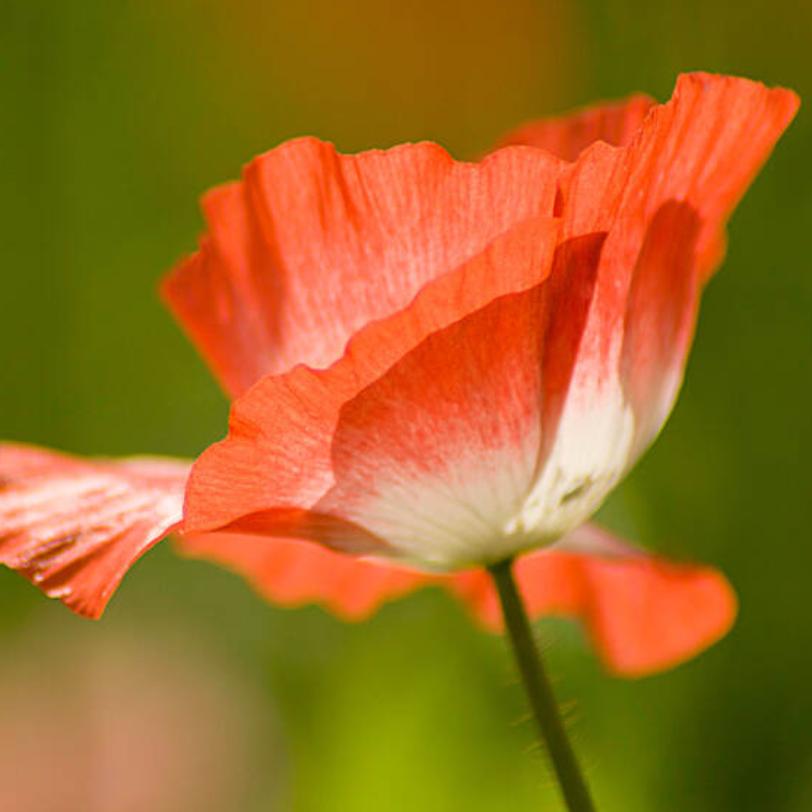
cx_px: 305
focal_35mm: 496
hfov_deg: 3.5
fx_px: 13161
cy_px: 466
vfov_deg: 3.5
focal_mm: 185
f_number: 5
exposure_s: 1/1000
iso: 100
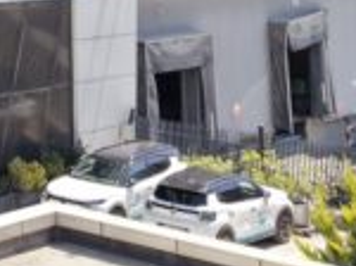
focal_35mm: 123
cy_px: -252
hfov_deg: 14.7
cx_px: -211
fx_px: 1263
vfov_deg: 11.0
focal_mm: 8.67
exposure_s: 1/180
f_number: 1.8
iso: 200
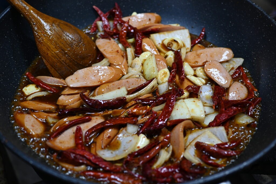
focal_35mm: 42
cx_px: 138
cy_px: 92
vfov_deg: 31.9
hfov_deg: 46.4
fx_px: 322
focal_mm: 28
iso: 400
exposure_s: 1/250
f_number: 2.8
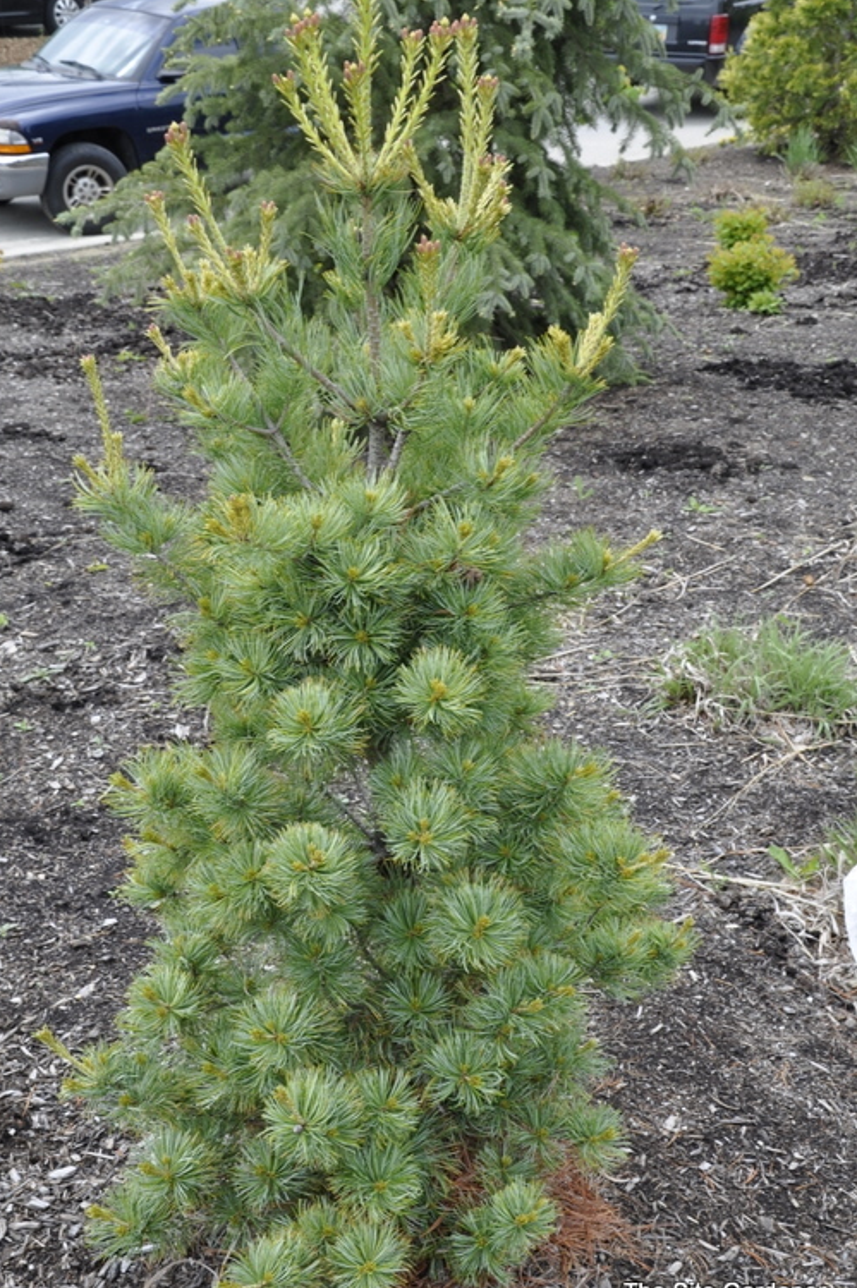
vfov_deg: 41.1
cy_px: 647
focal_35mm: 48
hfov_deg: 28.0
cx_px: 404
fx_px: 1716
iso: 200
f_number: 10
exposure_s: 1/100
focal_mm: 30
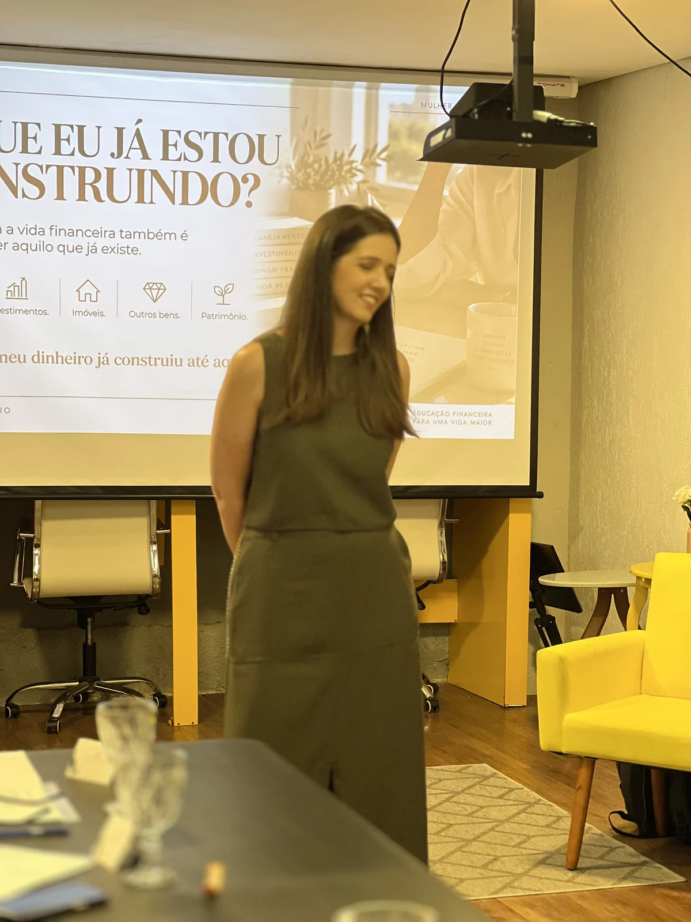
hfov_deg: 19.1
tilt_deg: -2.1
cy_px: 461
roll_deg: -0.8
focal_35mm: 77
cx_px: 346
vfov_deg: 25.3
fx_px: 2049
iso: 320
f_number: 2.8
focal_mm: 9
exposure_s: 1/40
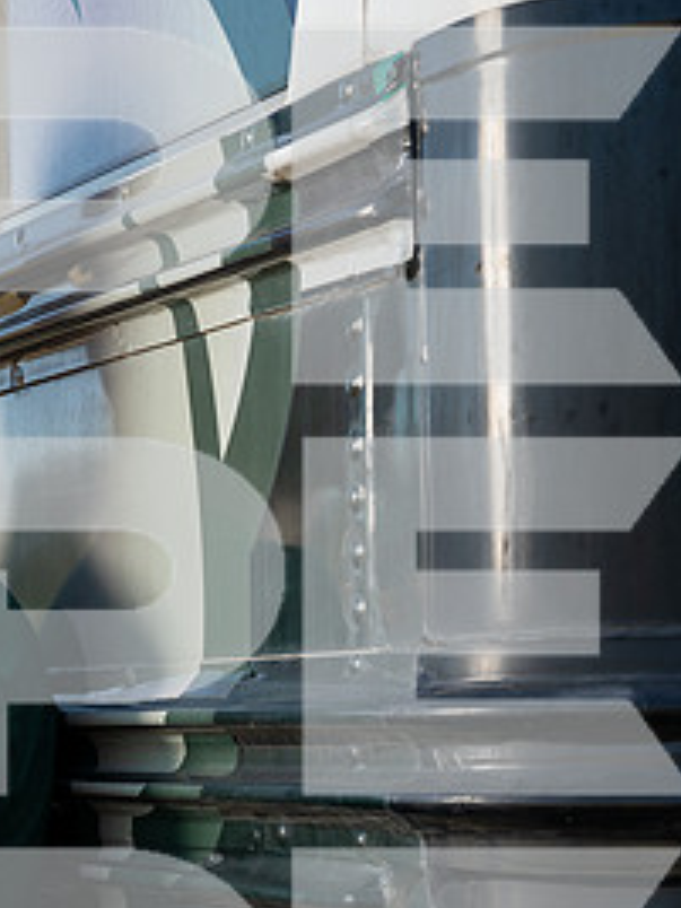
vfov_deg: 16.0
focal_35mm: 123
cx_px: -169
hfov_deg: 11.8
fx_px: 3226
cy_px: 618
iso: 320
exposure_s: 1/250
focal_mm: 59
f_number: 8
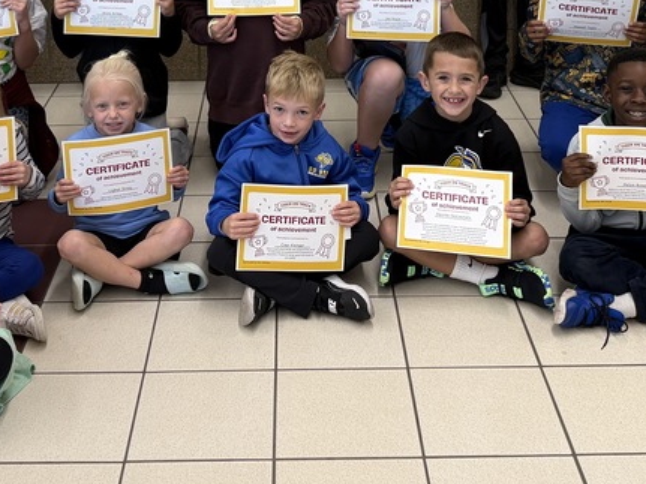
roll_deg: +0.7
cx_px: 285
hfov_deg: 33.8
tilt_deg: -13.5
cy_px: -33
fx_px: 1063
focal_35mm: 57
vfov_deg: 24.2
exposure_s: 1/60
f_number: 1.78
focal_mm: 6.76
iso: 160
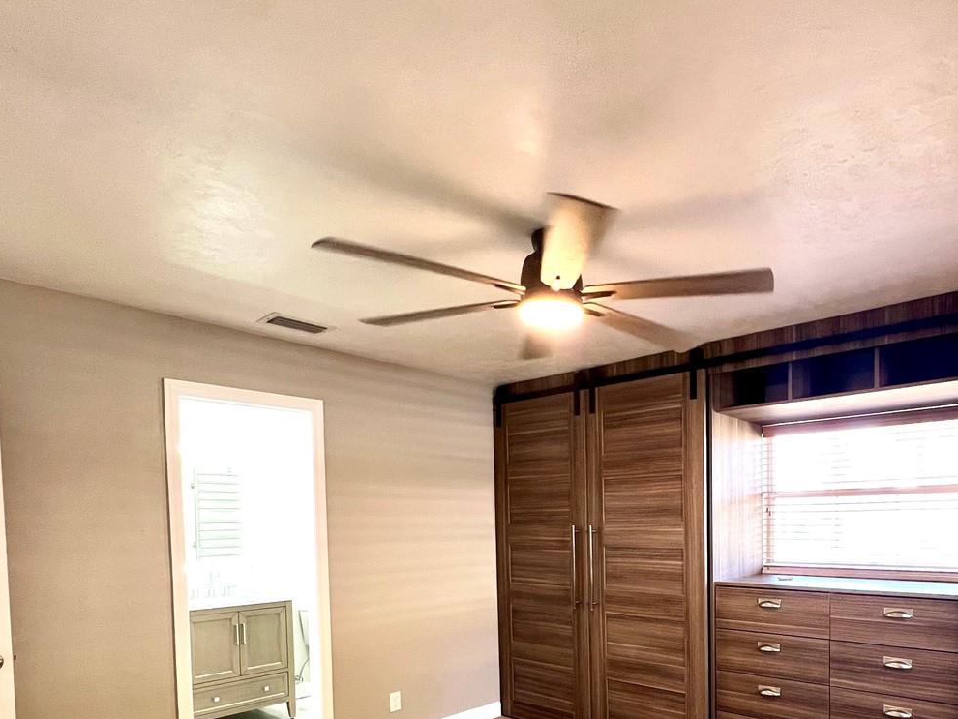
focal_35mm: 21
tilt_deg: -2.4
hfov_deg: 76.5
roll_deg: +0.5
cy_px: 551
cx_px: 638
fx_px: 581
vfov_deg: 59.6
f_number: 1.8
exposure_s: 1/60
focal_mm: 1.57
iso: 160
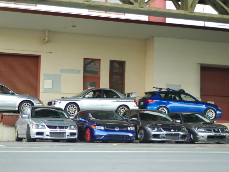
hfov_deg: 23.8
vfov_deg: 18.0
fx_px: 542
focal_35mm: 82
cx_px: 109
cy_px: 86
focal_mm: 50
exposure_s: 1/25
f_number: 1.8
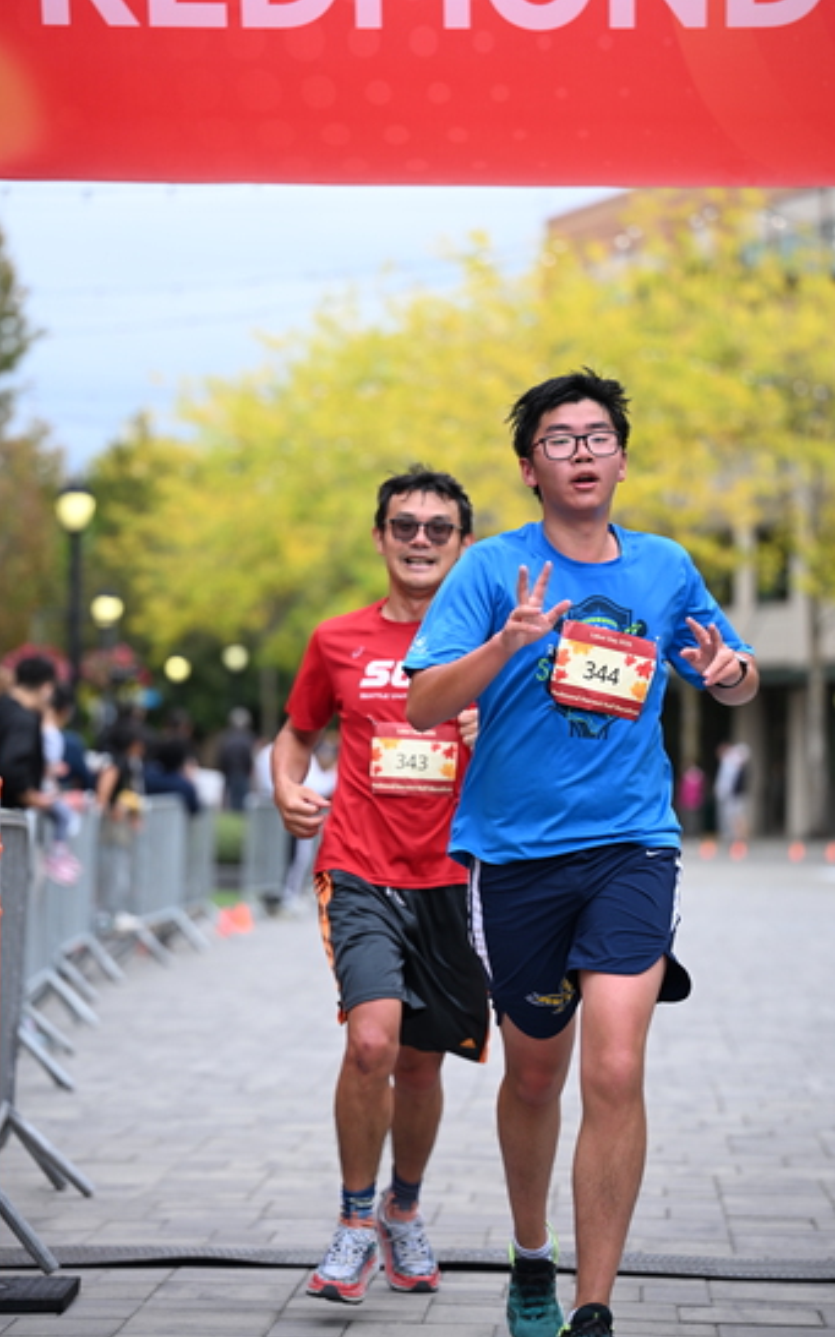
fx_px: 4117
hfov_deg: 11.6
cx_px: 435
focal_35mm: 113
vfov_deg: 18.4
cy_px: 671
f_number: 2.8
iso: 640
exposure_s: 1/2000
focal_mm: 110
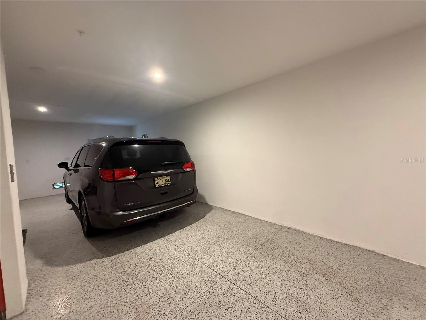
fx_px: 172
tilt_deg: -3.8
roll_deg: +2.5
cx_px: 213
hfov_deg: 102.1
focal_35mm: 14
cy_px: 160
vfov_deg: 85.7
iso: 640
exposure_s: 1/60
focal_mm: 2.22
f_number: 2.2
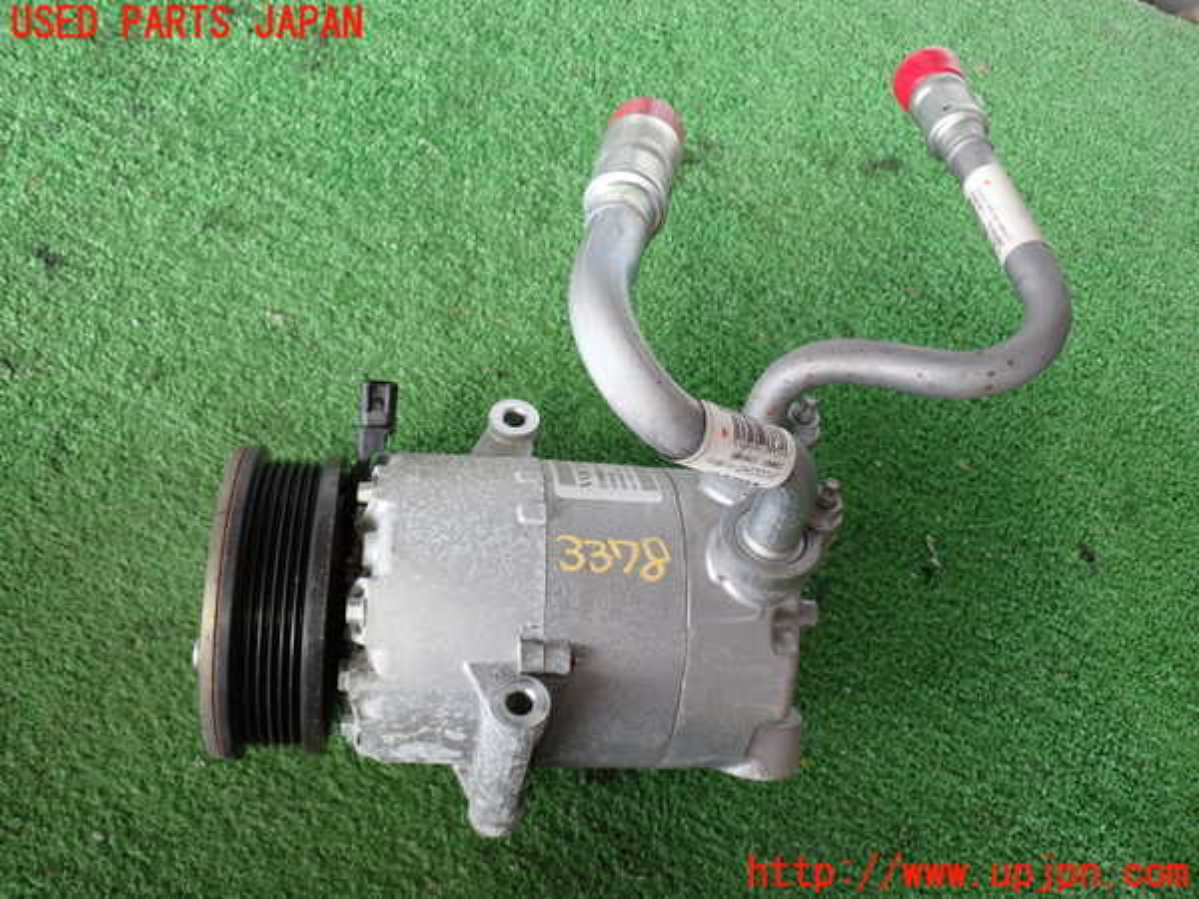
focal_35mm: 32
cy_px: 450
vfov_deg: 44.2
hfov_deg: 56.8
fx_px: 1108
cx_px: 600
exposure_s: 1/40
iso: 200
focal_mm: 5.79
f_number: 2.4
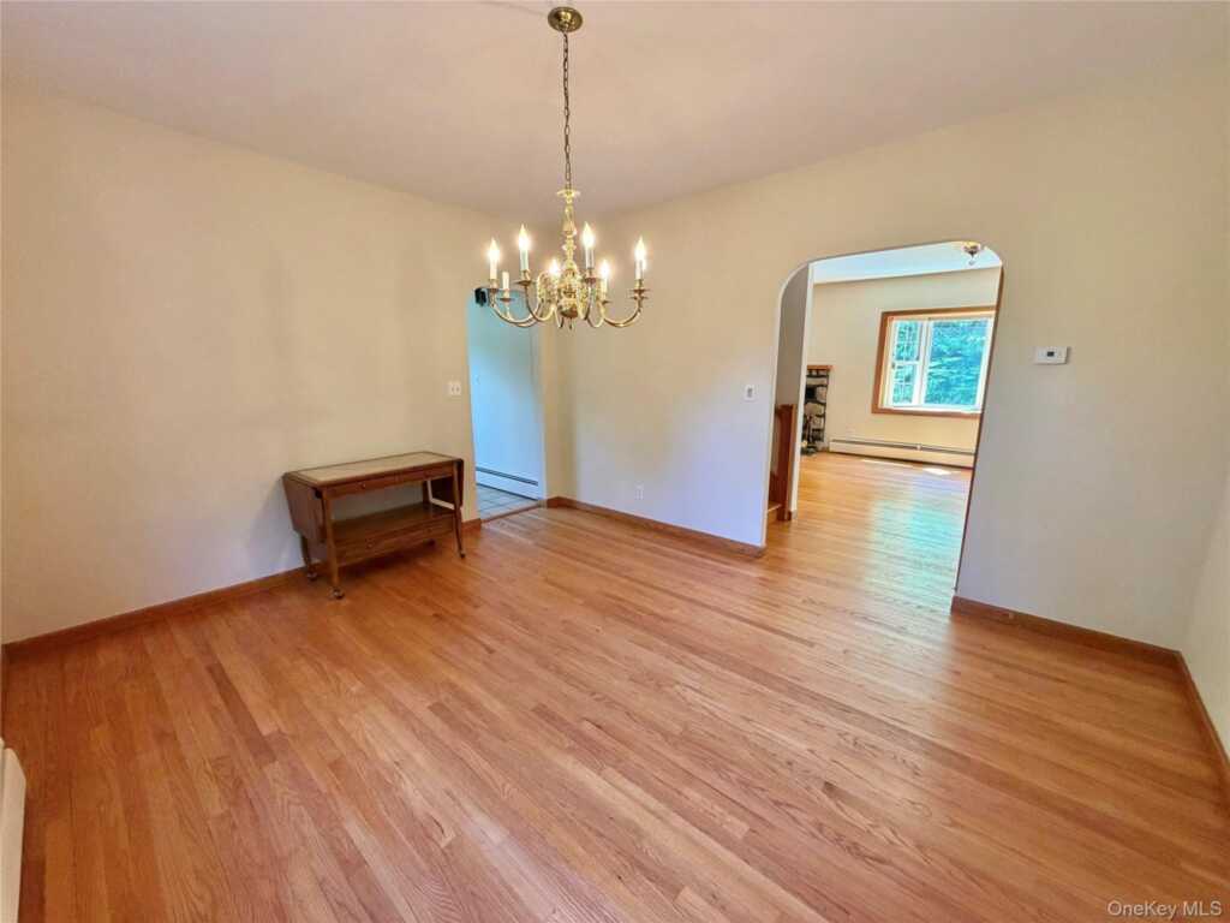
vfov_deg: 85.7
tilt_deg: -11.3
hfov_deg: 102.1
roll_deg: +0.6
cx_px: 615
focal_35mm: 14
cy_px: 462
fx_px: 497
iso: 200
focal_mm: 2.22
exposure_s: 1/60
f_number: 2.2
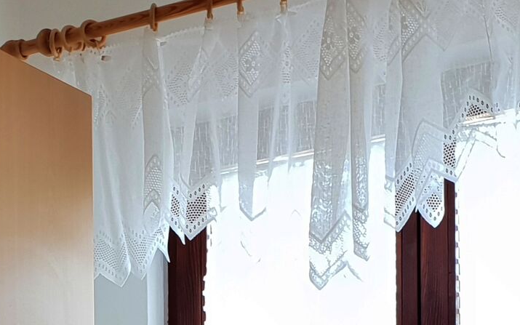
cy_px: 670
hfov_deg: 19.2
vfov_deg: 10.9
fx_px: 1531
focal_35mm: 108
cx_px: 181
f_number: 2.4
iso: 64
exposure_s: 1/50
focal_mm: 4.3
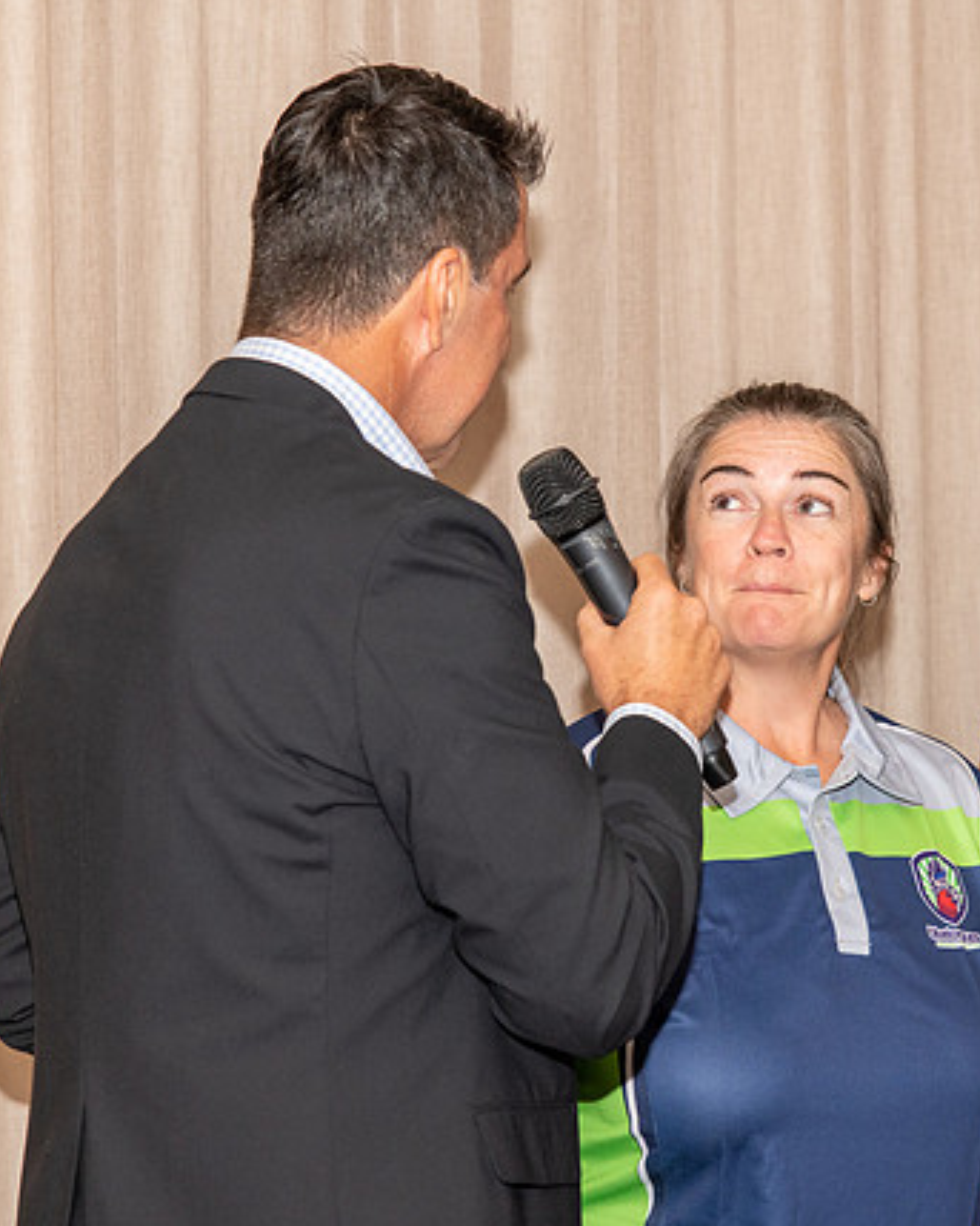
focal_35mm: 127
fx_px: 4606
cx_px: 615
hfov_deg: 12.1
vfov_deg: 15.2
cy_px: 614
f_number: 5.6
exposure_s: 1/60
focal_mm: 86
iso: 800
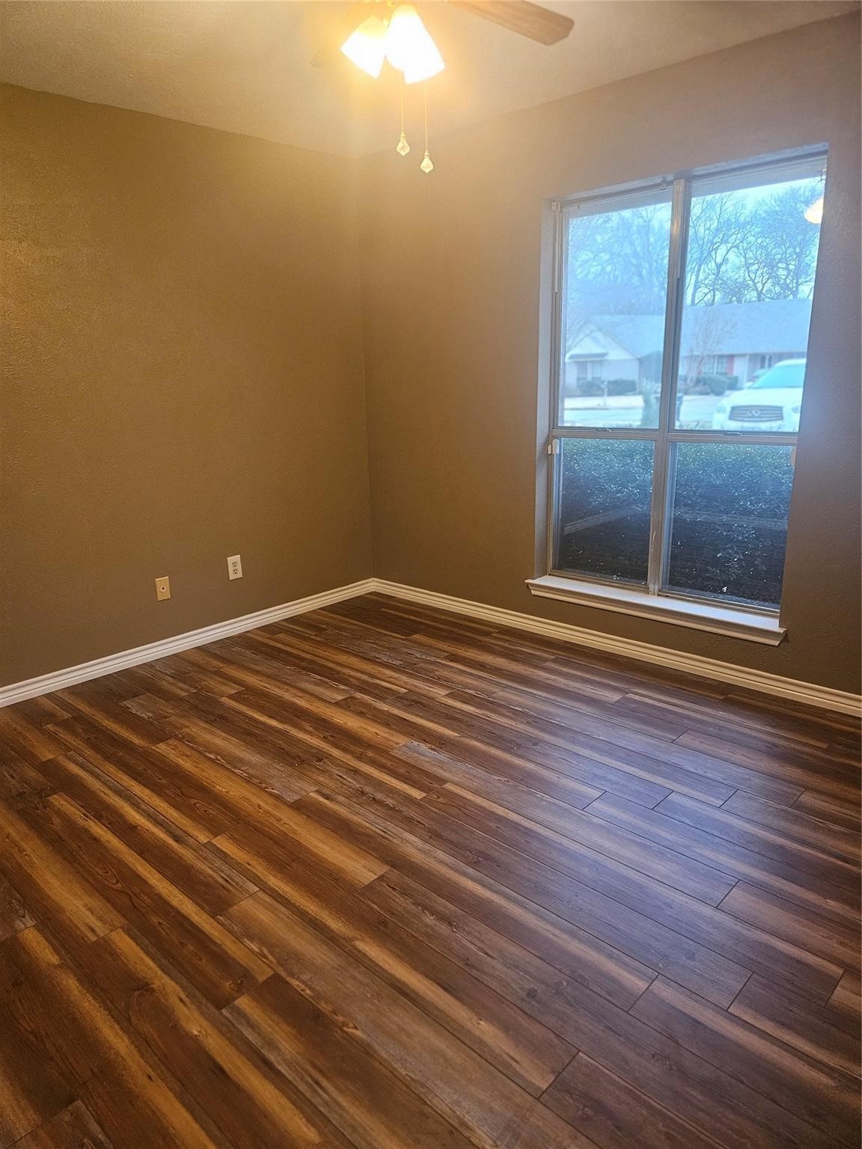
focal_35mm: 23
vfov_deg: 73.9
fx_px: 764
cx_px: 431
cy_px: 574
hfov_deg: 58.9
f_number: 1.8
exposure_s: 1/120
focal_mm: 5.4
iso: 500
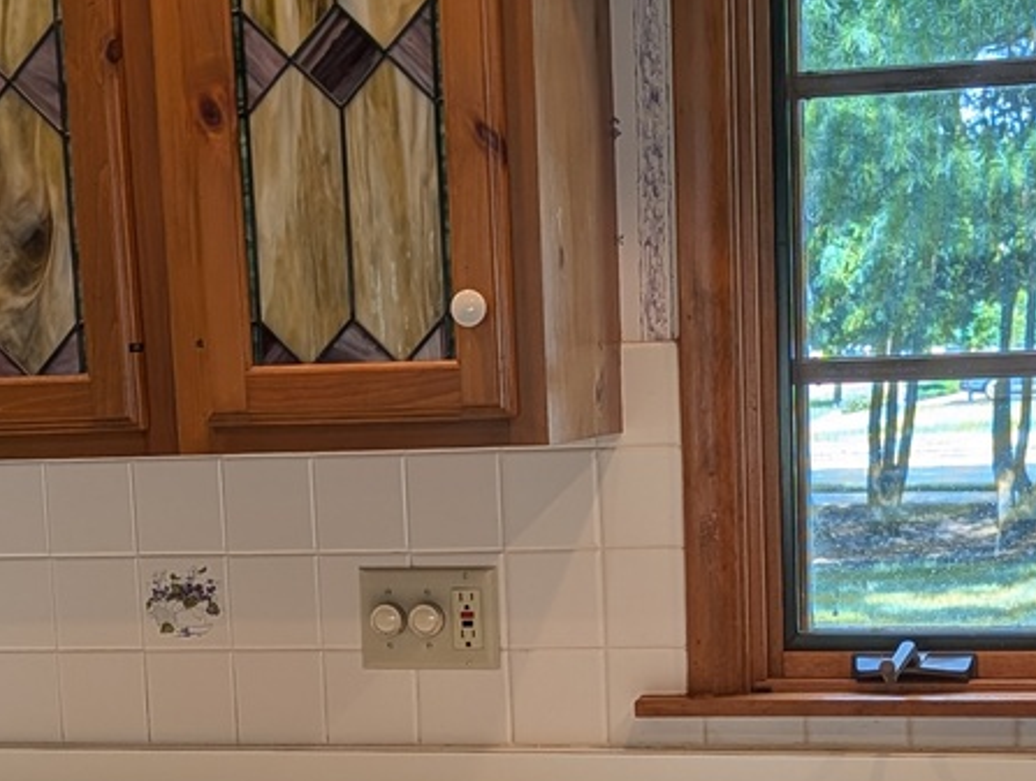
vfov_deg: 19.0
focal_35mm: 77
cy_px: 658
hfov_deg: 25.3
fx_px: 2309
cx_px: 508
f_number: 1.68
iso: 27
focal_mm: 6.9
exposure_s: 1/120
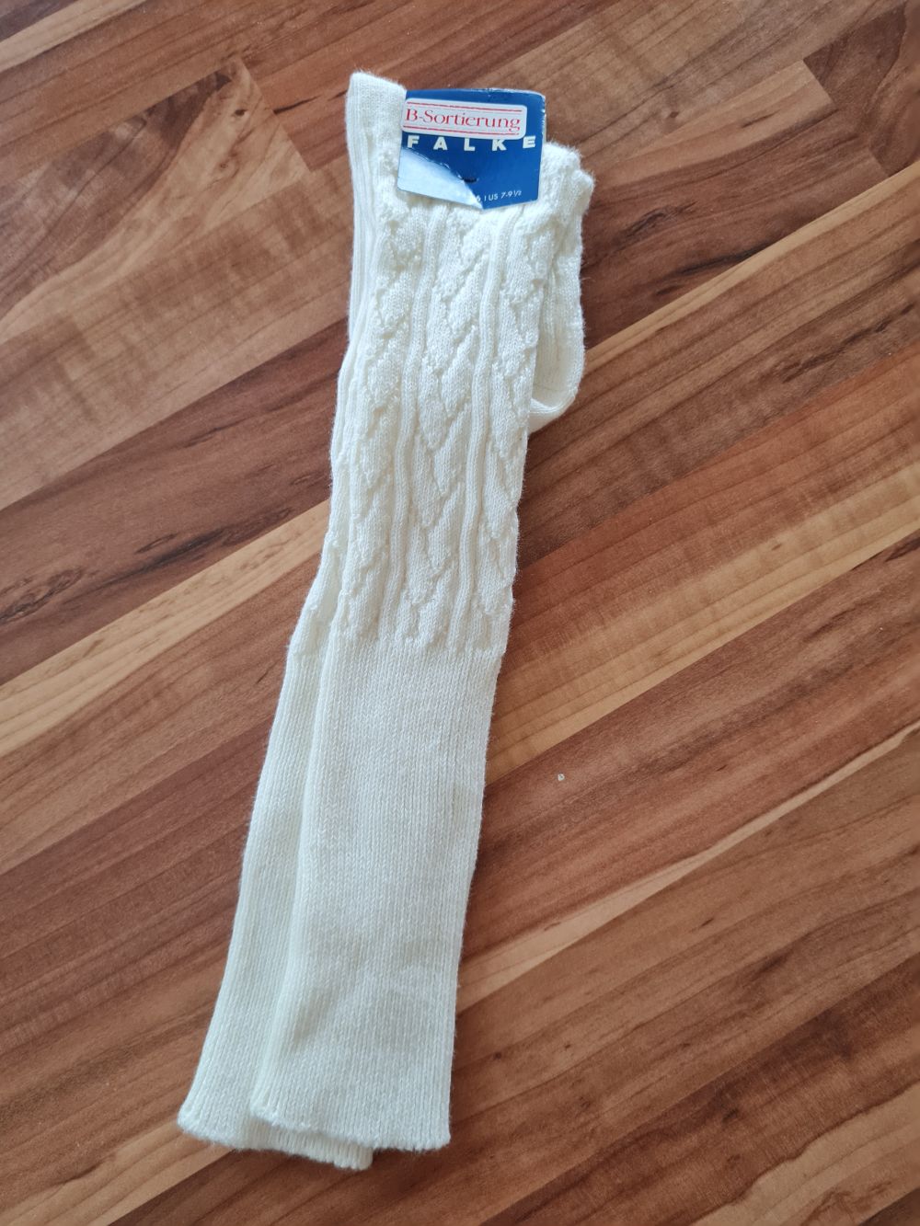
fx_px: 921
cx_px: 460
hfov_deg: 53.1
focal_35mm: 26
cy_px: 613
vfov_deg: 67.3
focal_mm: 5.4
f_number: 1.8
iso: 160
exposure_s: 1/60
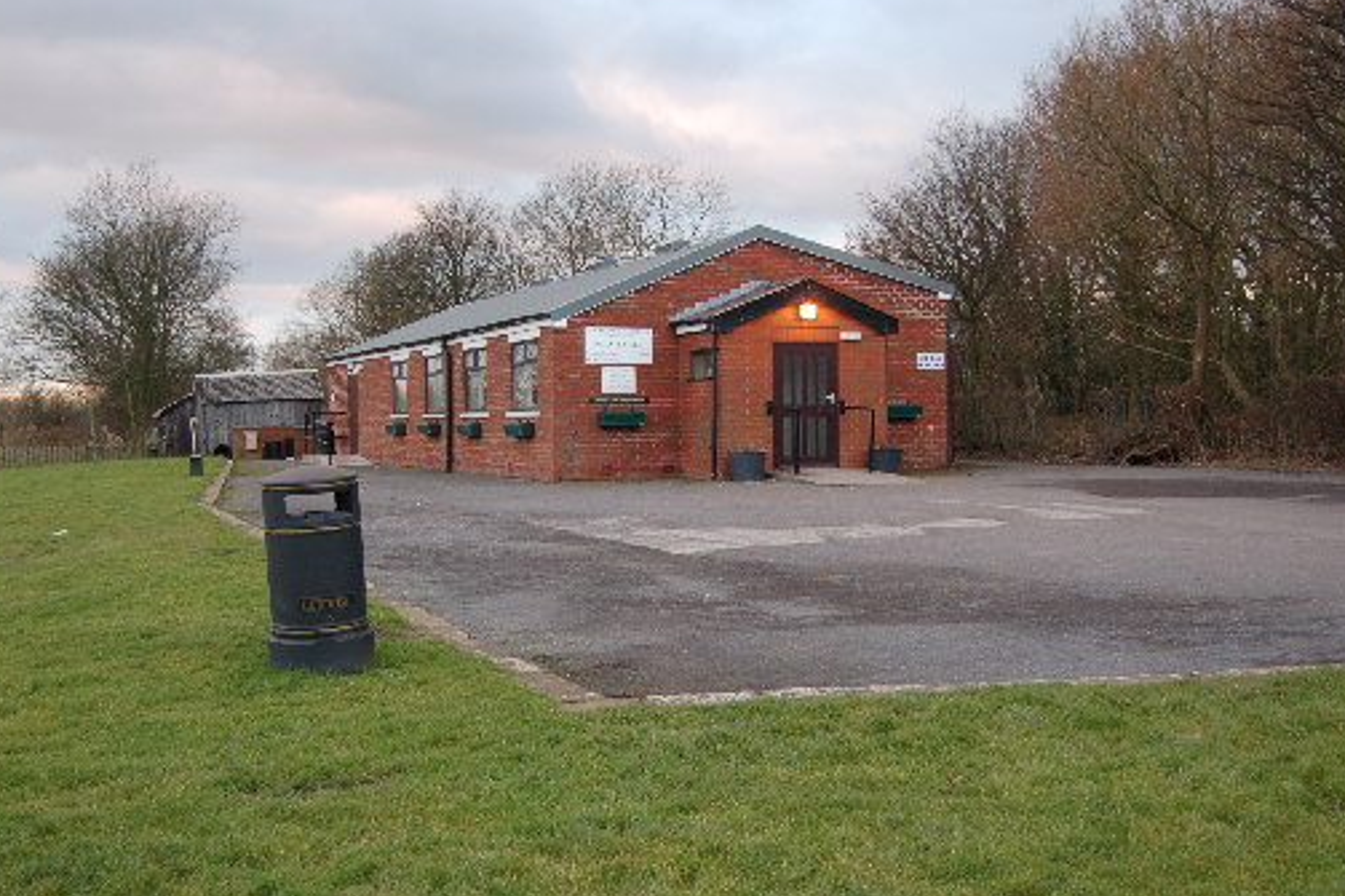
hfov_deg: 46.3
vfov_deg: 31.9
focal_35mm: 42
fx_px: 1569
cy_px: 441
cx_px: 604
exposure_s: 1/125
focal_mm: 22
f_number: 3.8
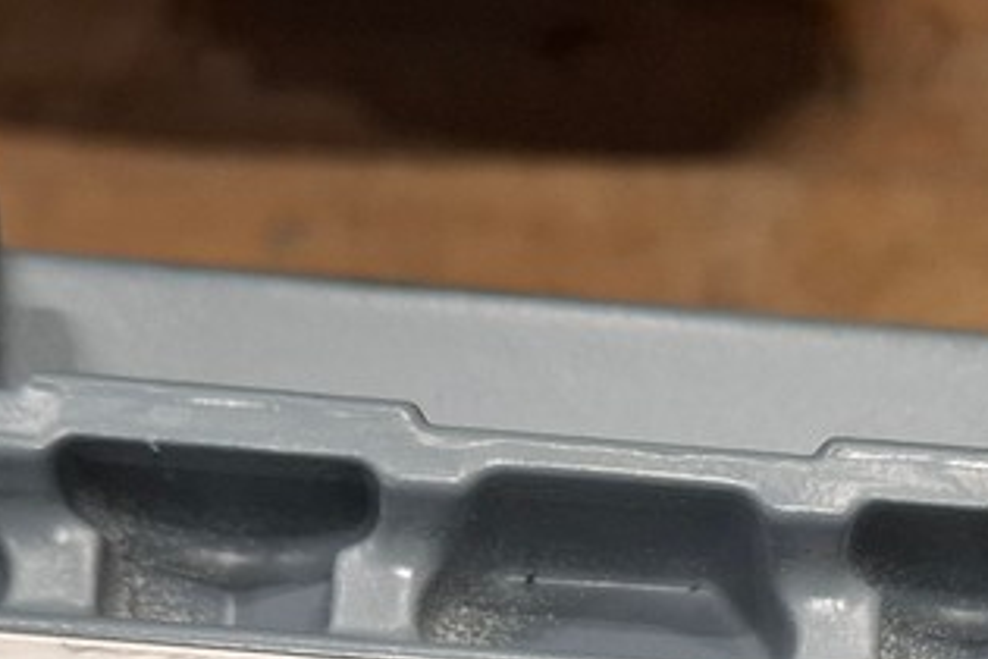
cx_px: 706
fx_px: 2497
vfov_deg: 14.3
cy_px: 907
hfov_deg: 22.2
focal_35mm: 91
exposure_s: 1/33
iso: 320
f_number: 1.8
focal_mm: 5.54
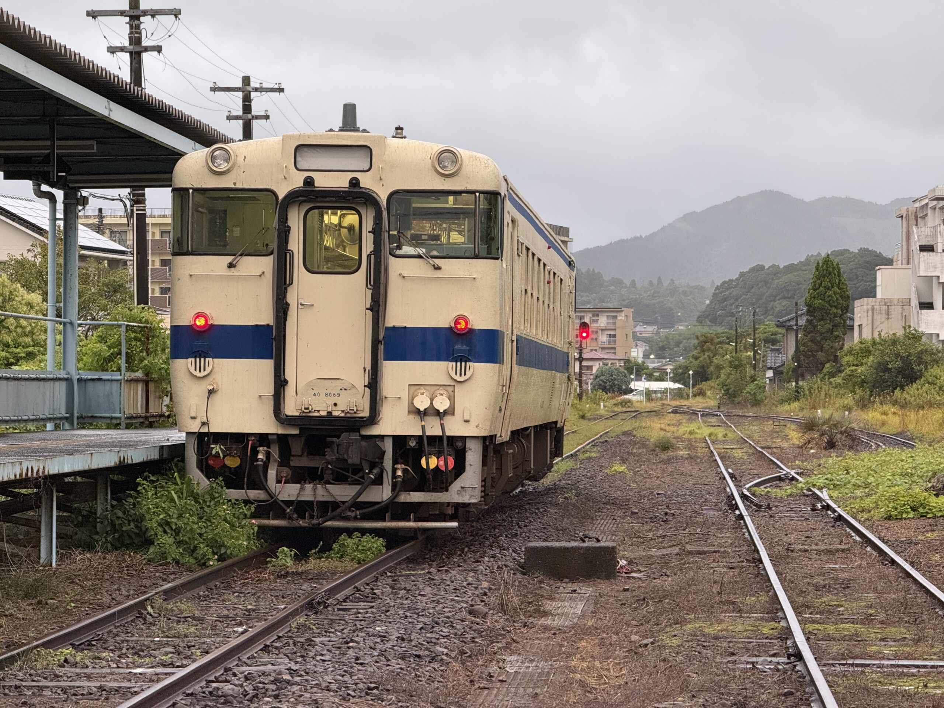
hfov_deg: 16.4
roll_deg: -0.7
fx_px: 3272
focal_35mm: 120
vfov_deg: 12.3
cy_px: 354
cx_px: 472
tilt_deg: +0.5
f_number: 2.8
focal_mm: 15.66
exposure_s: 1/76
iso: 250
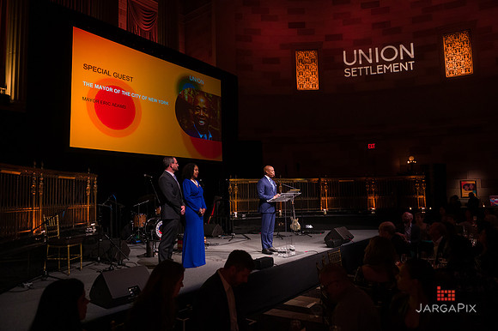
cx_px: 249
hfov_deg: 73.8
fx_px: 332
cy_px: 166
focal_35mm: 24
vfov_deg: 53.1
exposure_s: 1/400
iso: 3200
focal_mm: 24
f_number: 4
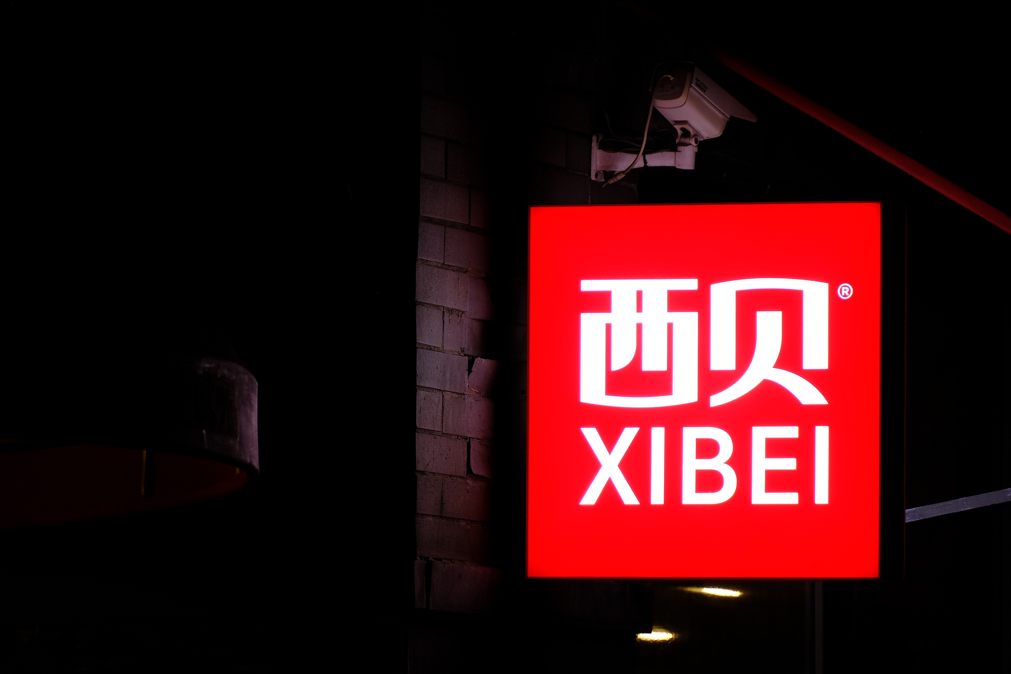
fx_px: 9183
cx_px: 506
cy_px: 337
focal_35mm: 327
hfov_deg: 6.3
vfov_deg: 4.2
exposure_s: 1/125
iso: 640
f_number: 6.3
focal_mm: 218.1
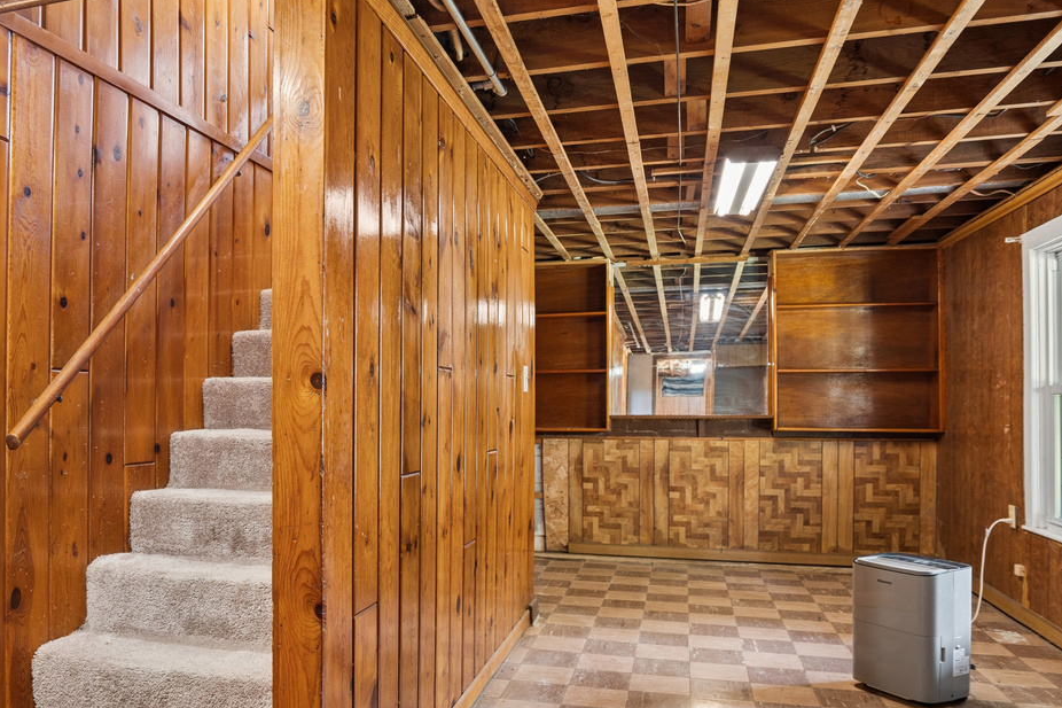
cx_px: 393
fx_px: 826
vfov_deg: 46.2
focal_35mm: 28
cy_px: 411
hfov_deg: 64.5
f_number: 4
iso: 200
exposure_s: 1/4
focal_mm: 16
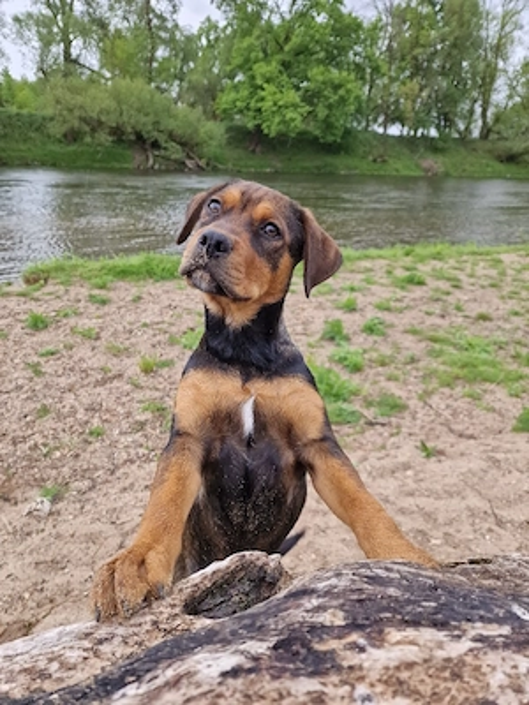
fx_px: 469
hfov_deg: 58.9
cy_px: 352
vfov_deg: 73.9
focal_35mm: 23
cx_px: 264
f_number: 1.8
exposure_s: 1/182
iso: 50
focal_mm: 6.4
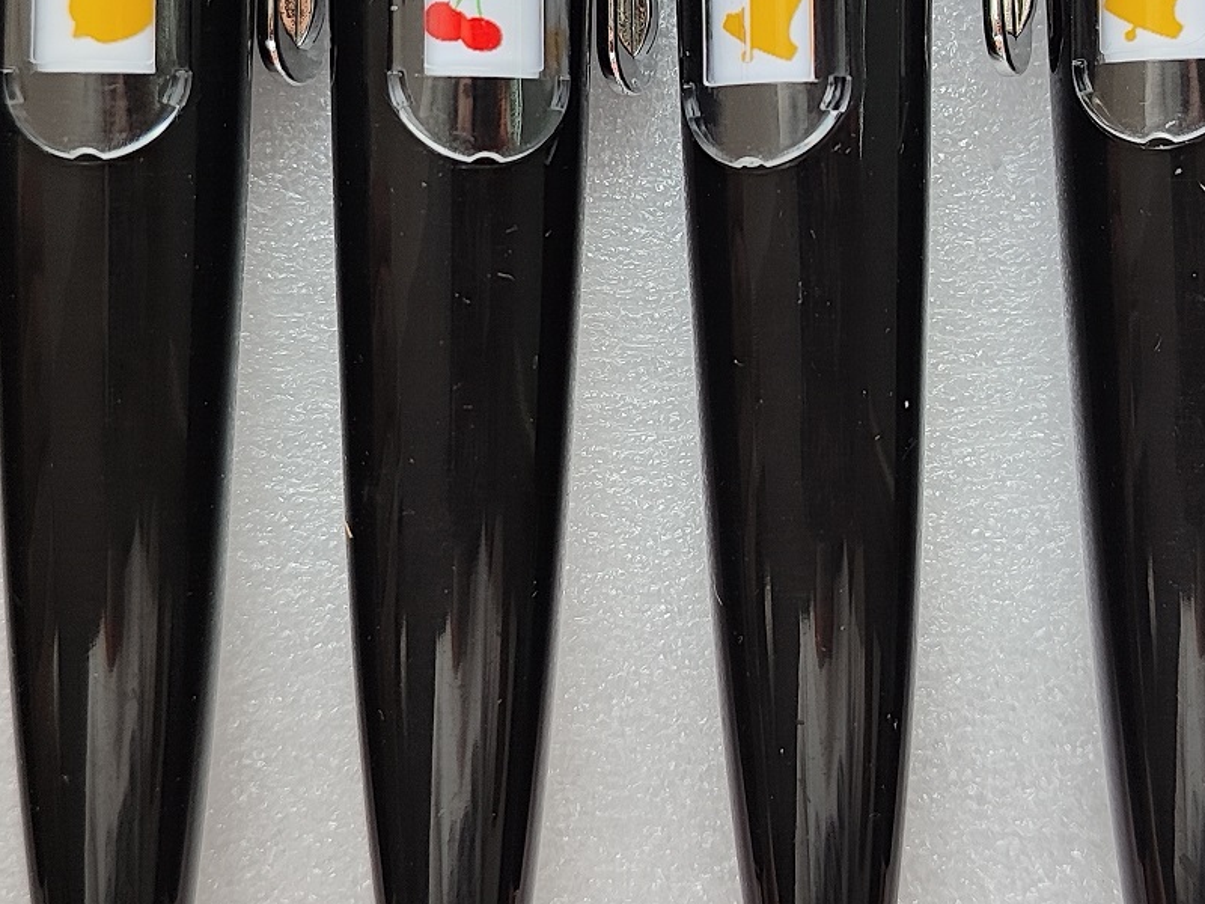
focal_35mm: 60
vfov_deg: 24.1
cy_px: 187
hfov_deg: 32.1
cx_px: 729
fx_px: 2089
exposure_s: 1/100
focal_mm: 5.26
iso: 110
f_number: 1.65
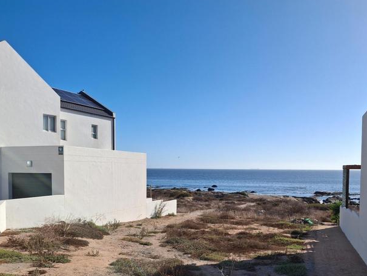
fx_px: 350
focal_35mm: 33
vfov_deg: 42.6
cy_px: 177
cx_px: 209
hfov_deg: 55.1
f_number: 1.8
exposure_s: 1/2985
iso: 32
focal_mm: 4.69
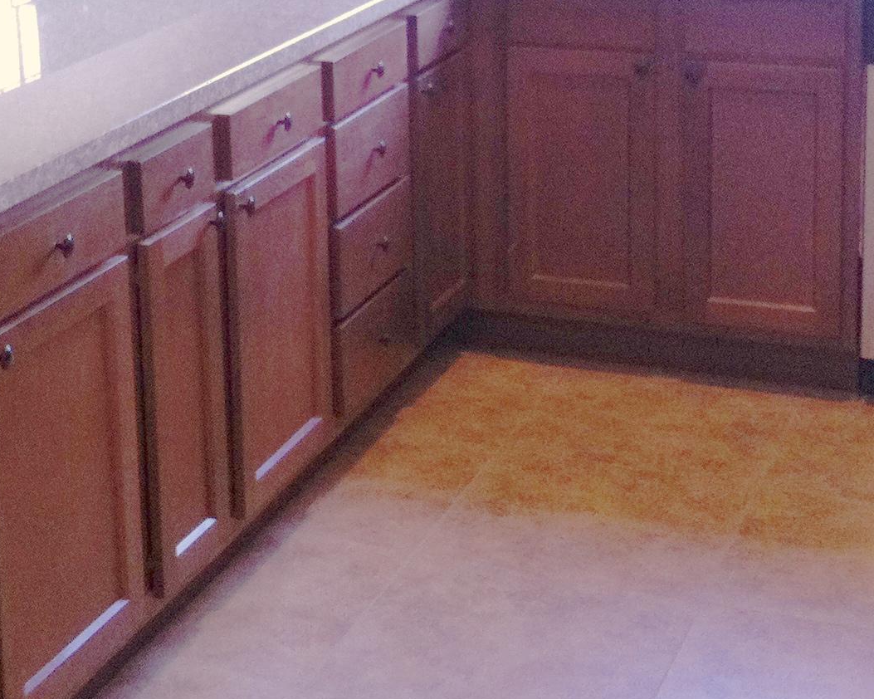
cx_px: 230
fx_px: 2172
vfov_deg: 17.7
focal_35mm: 84
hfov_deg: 22.6
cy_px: -35
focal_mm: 3.85
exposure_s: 1/15
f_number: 2.8
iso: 160
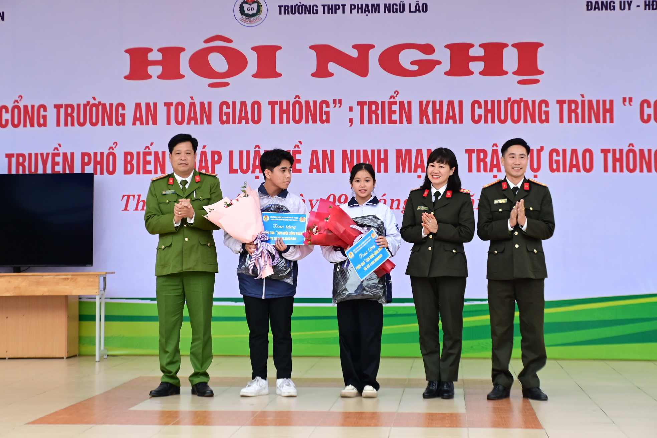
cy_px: 219
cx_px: 328
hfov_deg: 26.0
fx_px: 1423
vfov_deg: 17.5
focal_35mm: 78
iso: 640
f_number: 4.8
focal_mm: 52
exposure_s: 1/200
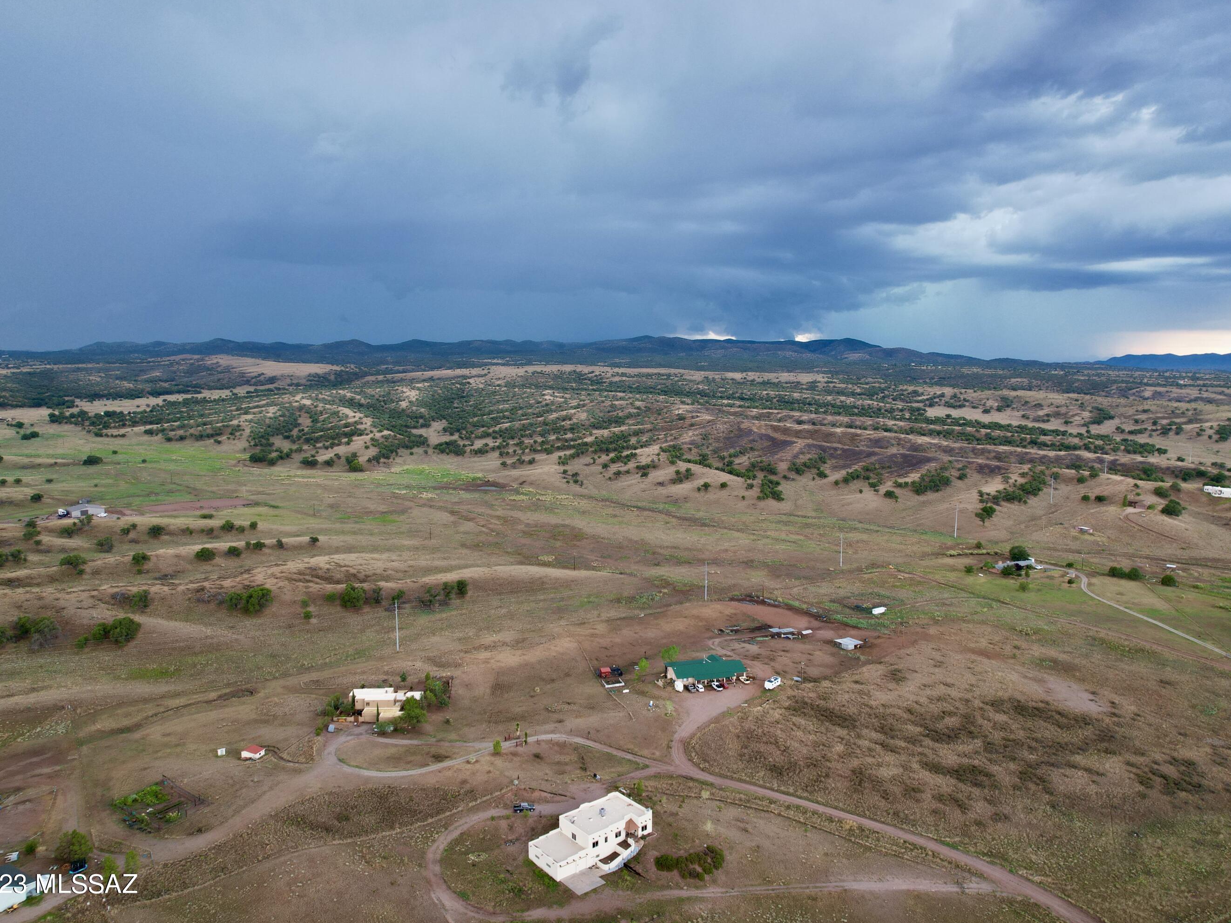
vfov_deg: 56.8
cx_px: 646
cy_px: 461
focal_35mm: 24
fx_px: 853
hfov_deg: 71.5
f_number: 2.8
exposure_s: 1/15
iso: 100
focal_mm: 8.38
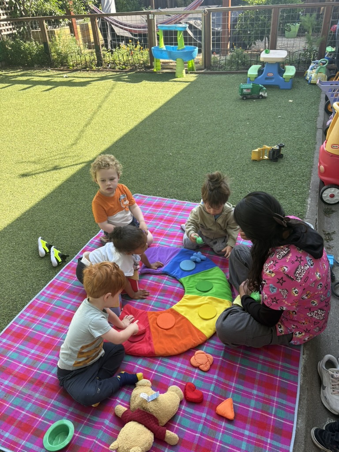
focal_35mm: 26
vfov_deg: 67.3
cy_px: 226
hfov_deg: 53.1
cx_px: 170
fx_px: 339
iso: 40
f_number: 1.6
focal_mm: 5.96
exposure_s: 1/251
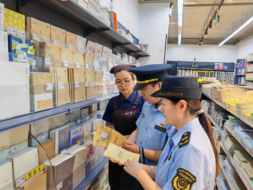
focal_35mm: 27
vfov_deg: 51.4
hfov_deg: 65.3
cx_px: 126
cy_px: 95
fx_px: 197
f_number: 1.95
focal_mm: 5.52
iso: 320
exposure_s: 1/50
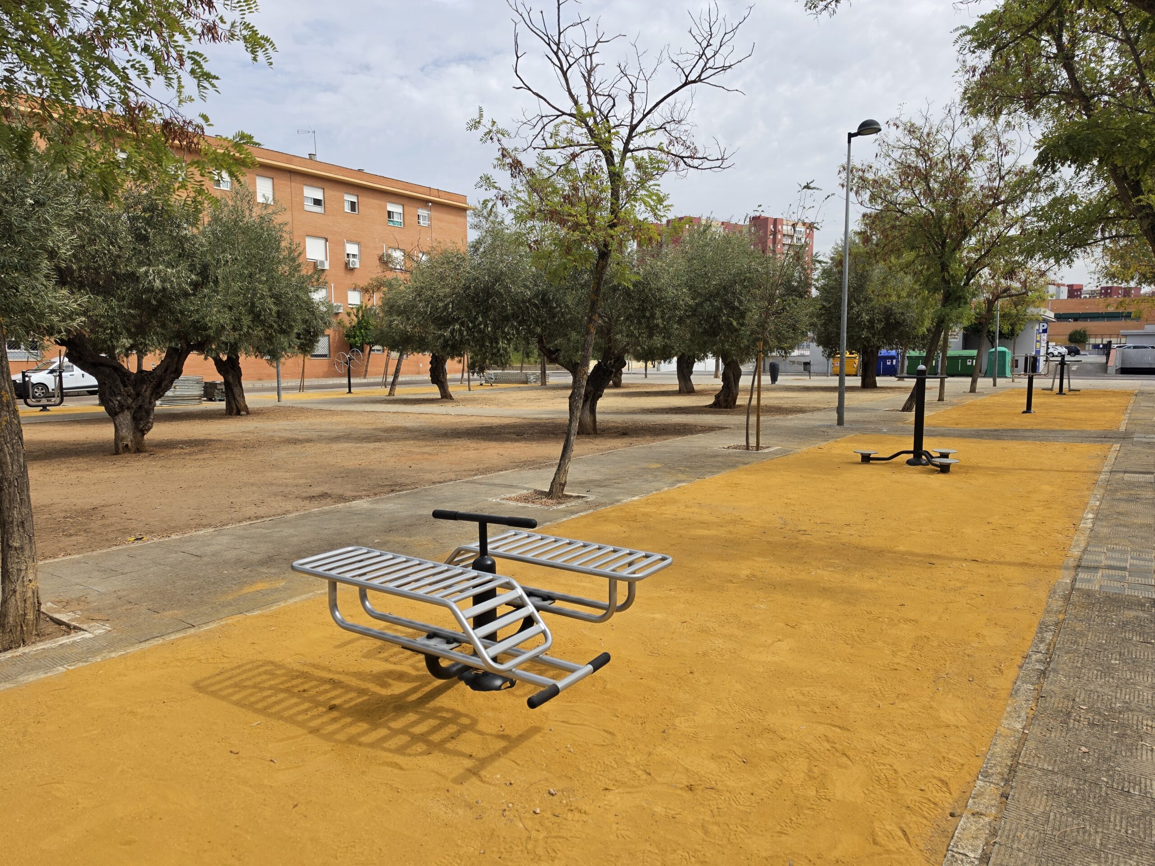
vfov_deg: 58.9
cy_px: 433
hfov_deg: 73.9
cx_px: 578
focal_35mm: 23
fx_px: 767
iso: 64
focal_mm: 6.5
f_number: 1.4
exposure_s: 1/6571
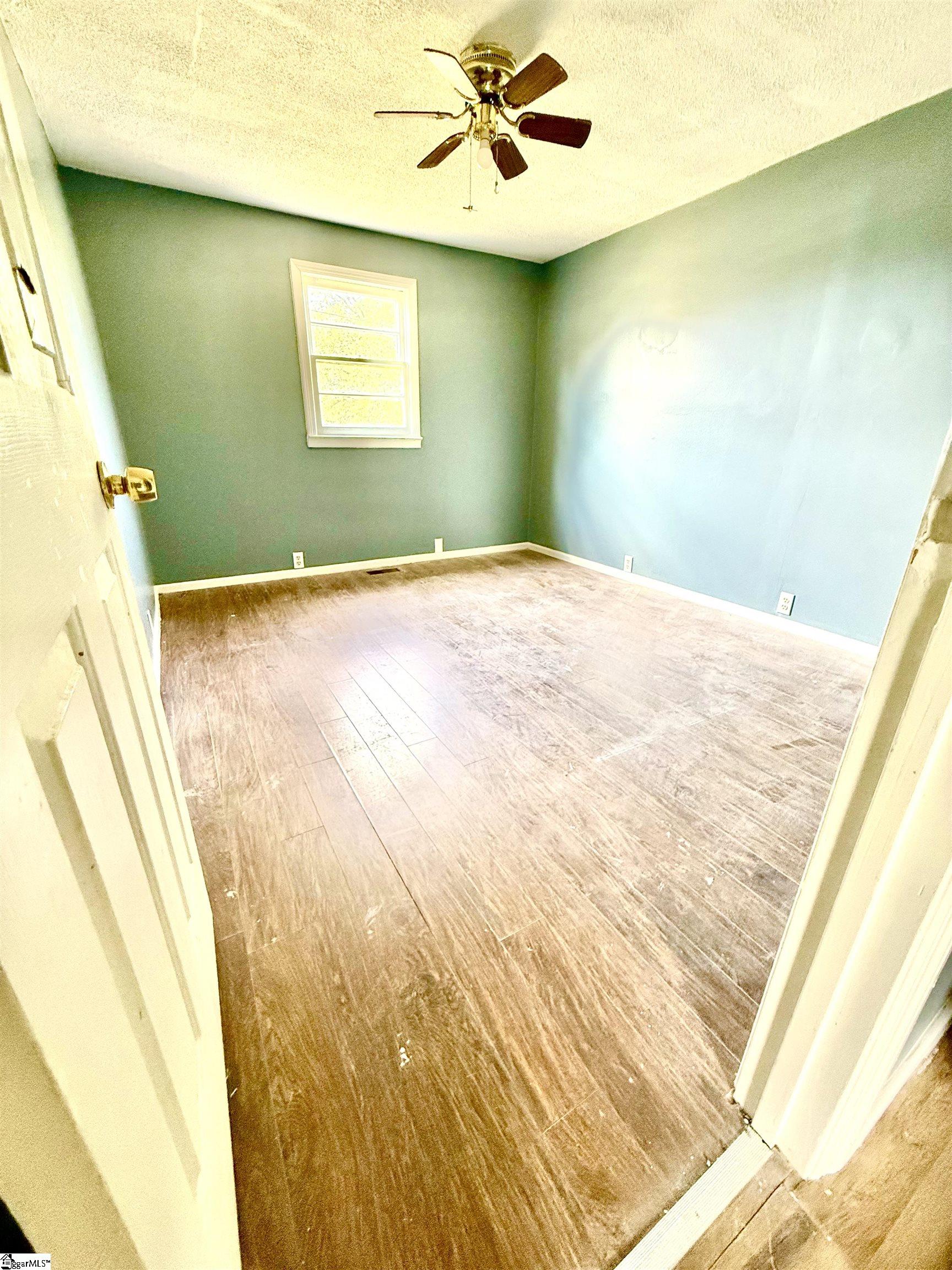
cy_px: 635
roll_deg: -0.7
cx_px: 476
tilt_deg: -20.5
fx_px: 513
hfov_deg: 85.7
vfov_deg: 102.1
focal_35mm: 14
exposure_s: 1/99
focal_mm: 2.22
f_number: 2.2
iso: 320
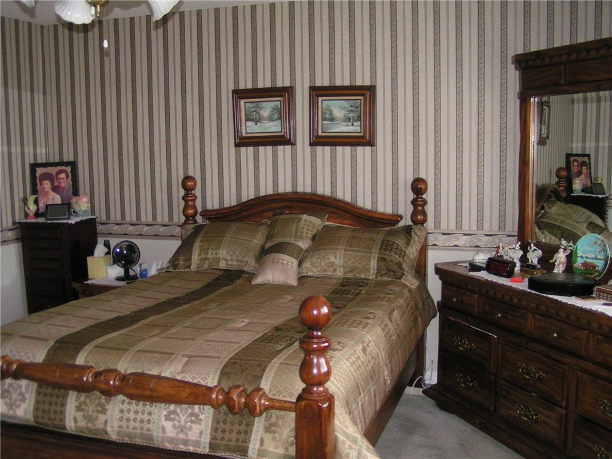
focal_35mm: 38
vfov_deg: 37.7
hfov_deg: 49.0
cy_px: 230
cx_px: 306
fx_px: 672
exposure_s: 1/40
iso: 200
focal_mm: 5.8
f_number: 2.8
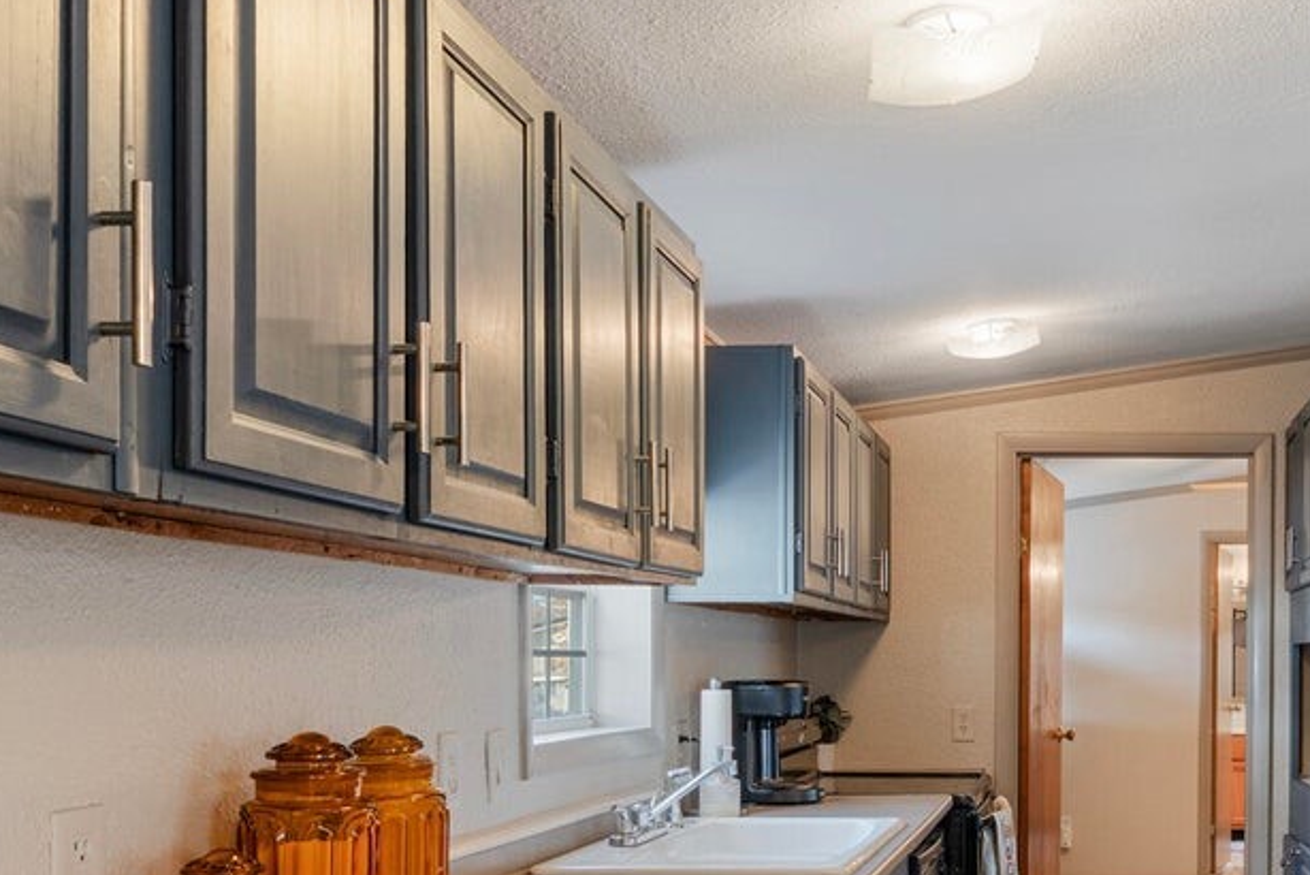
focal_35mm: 40
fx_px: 1456
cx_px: 1043
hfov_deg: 46.0
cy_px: 691
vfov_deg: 32.6
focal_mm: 16
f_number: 8
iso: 160
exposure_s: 1
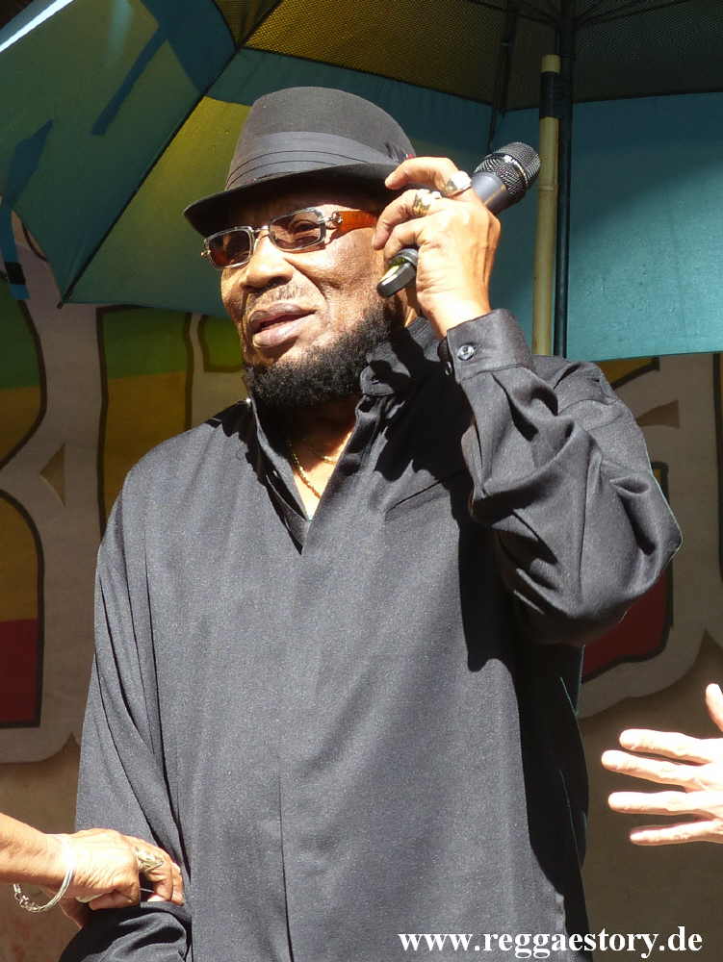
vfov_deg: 19.8
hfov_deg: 15.0
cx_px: 362
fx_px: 2755
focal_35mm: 99
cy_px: 481
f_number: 4
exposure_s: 1/250
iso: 100
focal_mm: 17.8
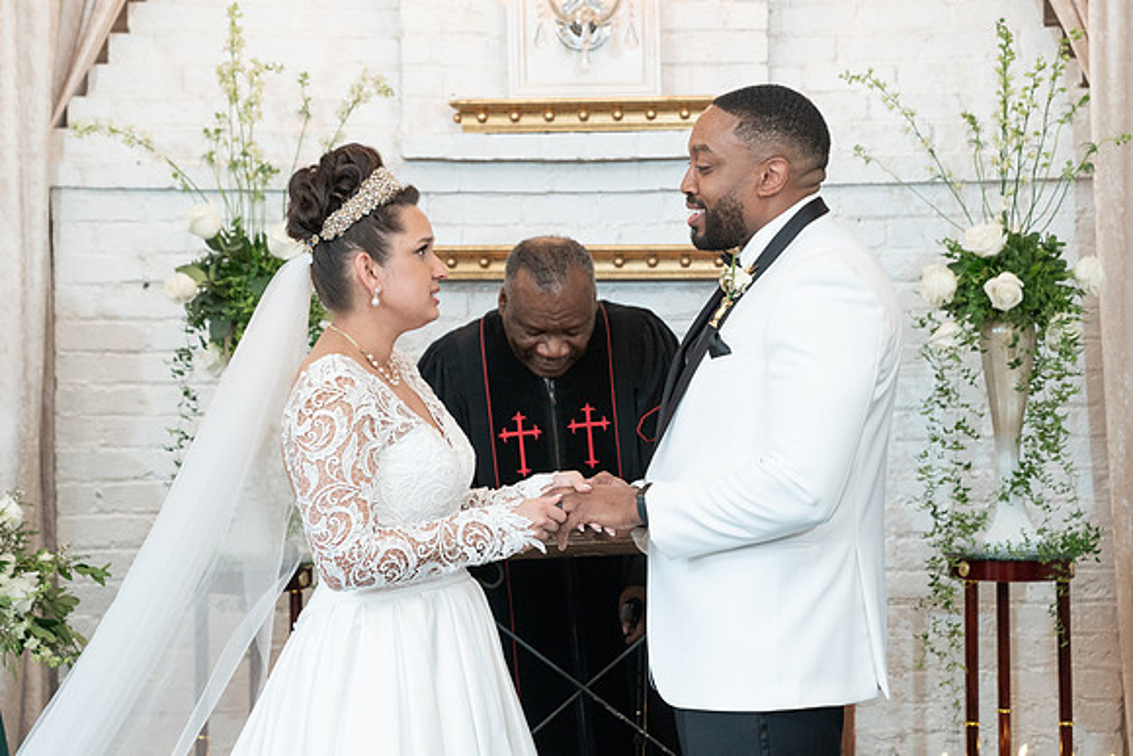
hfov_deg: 24.2
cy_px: 378
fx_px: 2641
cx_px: 598
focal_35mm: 84
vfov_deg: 16.3
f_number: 4
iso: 2000
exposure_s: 1/100
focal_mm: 70
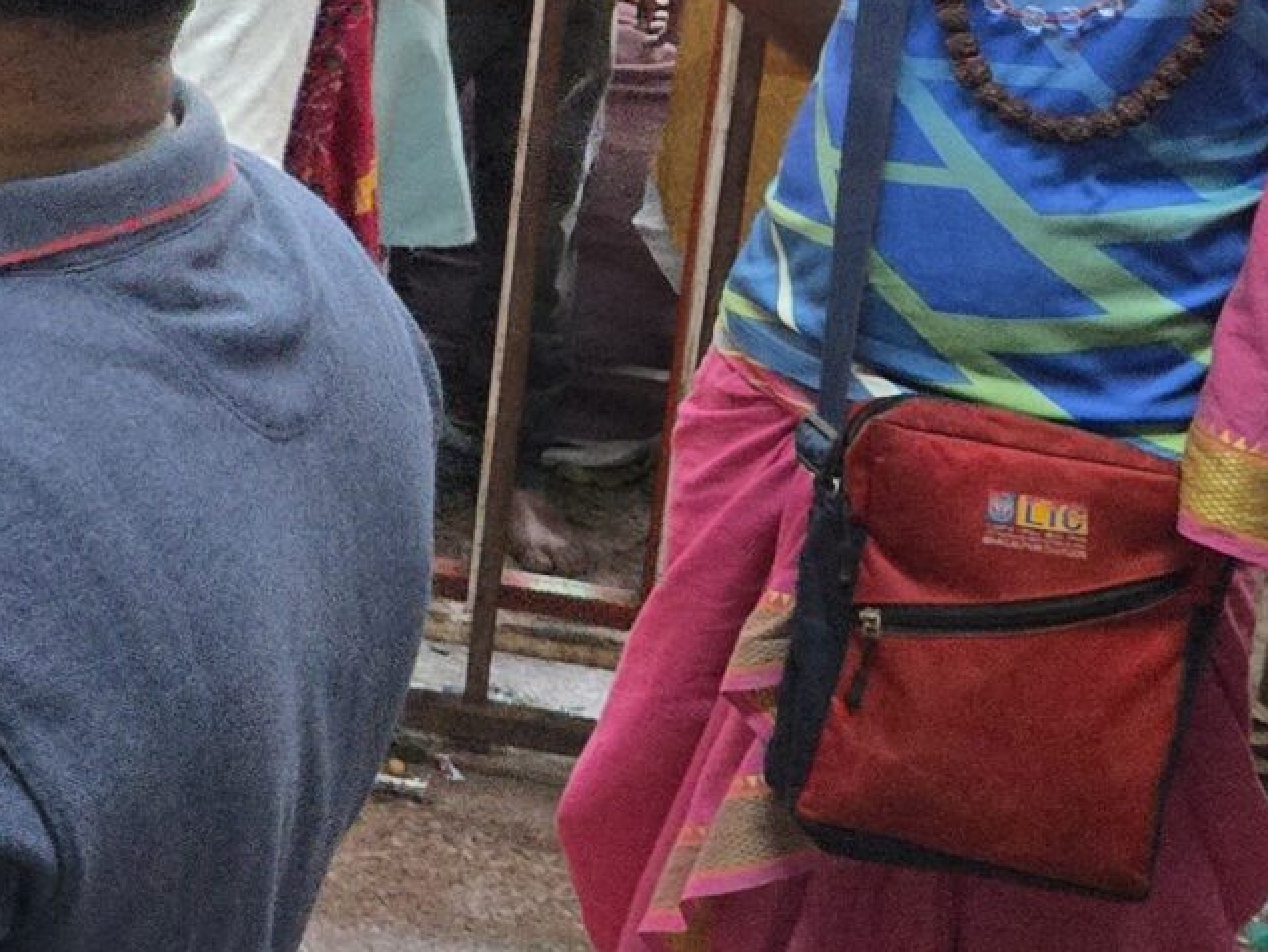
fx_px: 3407
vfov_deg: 15.3
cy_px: -182
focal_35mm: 93
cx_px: -781
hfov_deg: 18.1
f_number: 1.8
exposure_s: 1/100
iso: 1600
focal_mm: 5.4
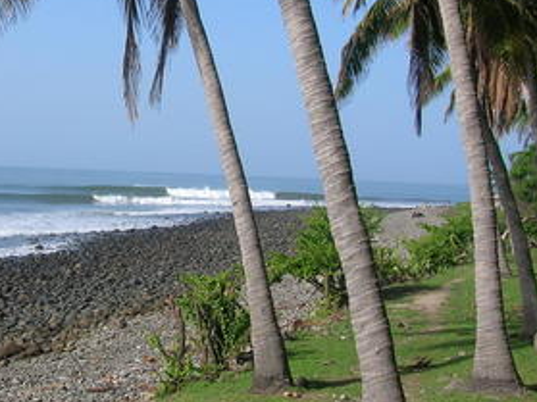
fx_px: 1039
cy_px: 166
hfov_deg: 28.2
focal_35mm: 67
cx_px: 86
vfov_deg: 21.9
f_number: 4.9
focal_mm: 5.7
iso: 50
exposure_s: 1/390
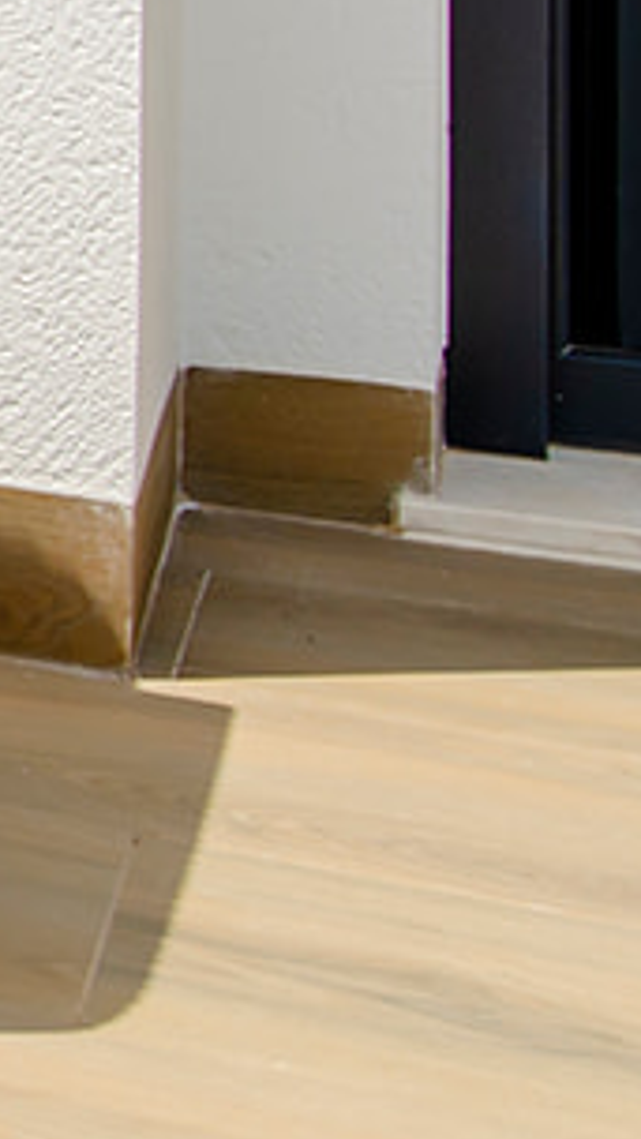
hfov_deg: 7.3
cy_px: -172
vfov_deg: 20.4
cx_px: -2167
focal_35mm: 99
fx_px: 2991
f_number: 9
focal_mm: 12
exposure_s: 1/250
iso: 100
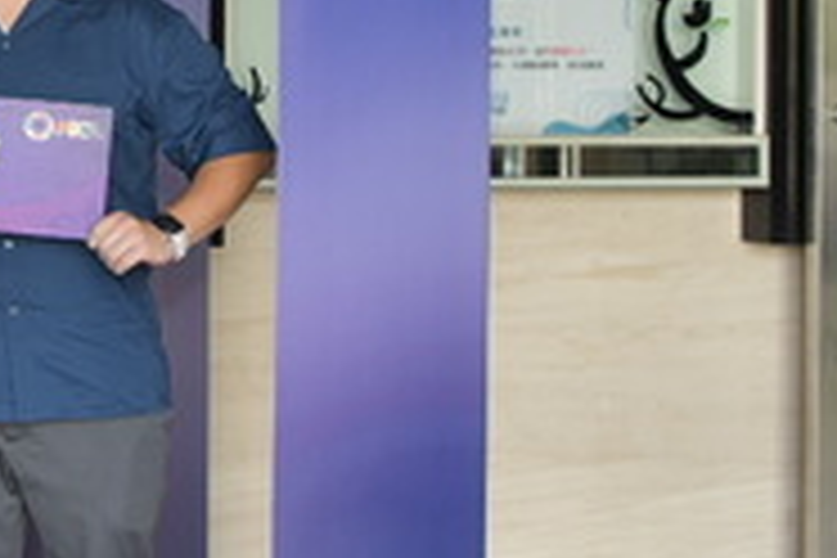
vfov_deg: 12.0
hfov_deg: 16.2
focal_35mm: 113
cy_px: 38
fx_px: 2627
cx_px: -504
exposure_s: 1/160
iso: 400
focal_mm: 30
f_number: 4.5
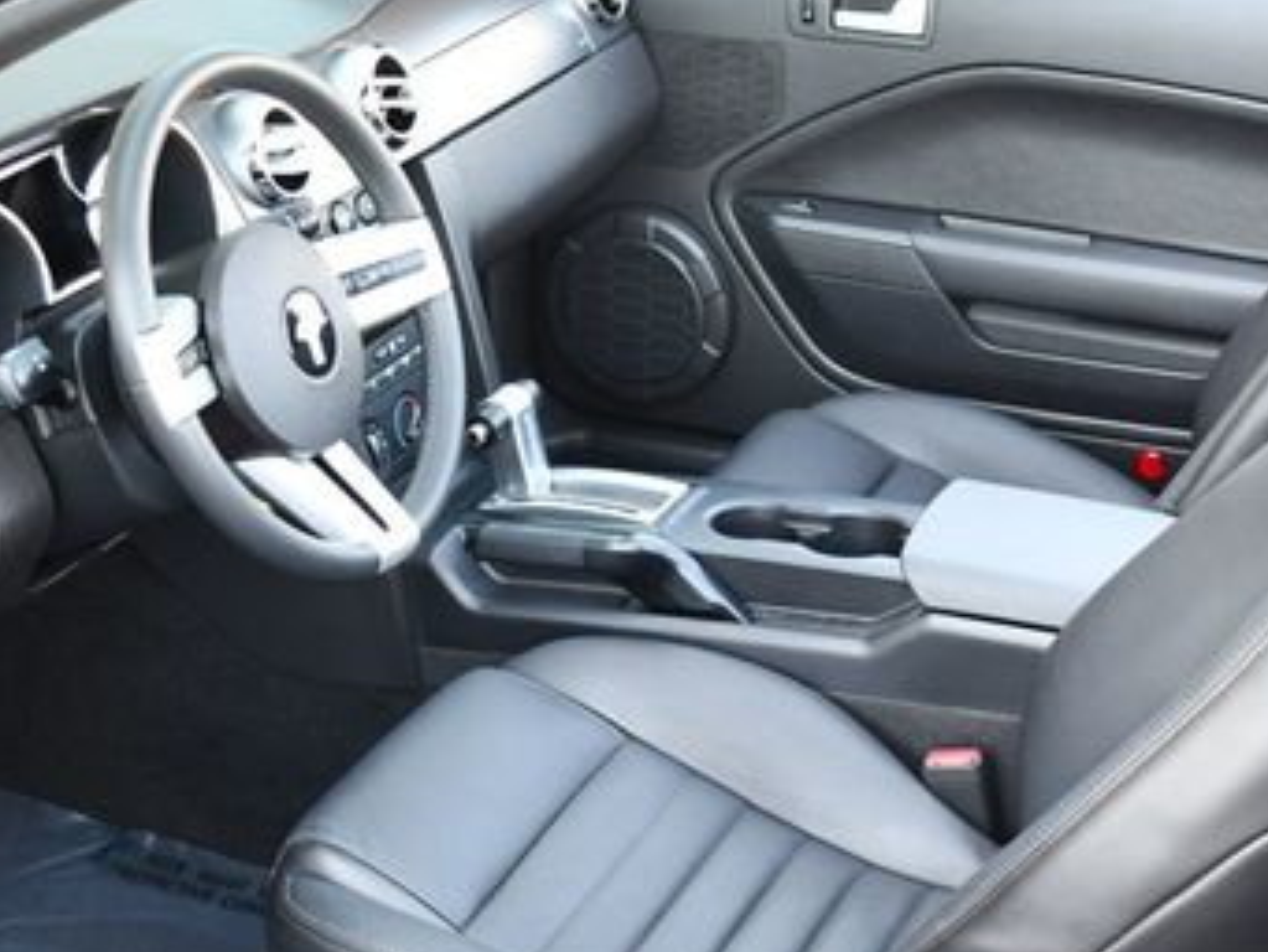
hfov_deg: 29.8
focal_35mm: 65
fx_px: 2382
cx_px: 703
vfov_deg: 22.5
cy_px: 610
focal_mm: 18
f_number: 3.5
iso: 800
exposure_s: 1/125
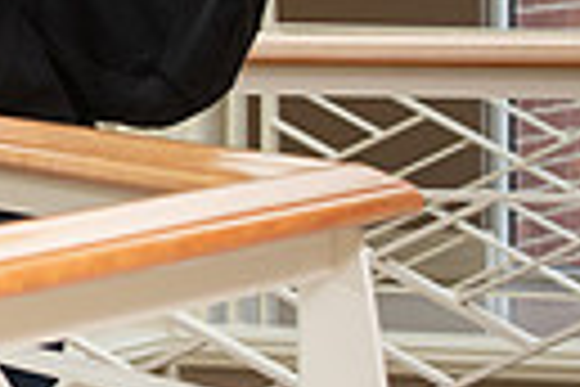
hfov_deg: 6.0
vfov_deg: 4.1
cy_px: -52
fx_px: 5445
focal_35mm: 338
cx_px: -472
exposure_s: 1/200
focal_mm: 75
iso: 1000
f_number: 7.1
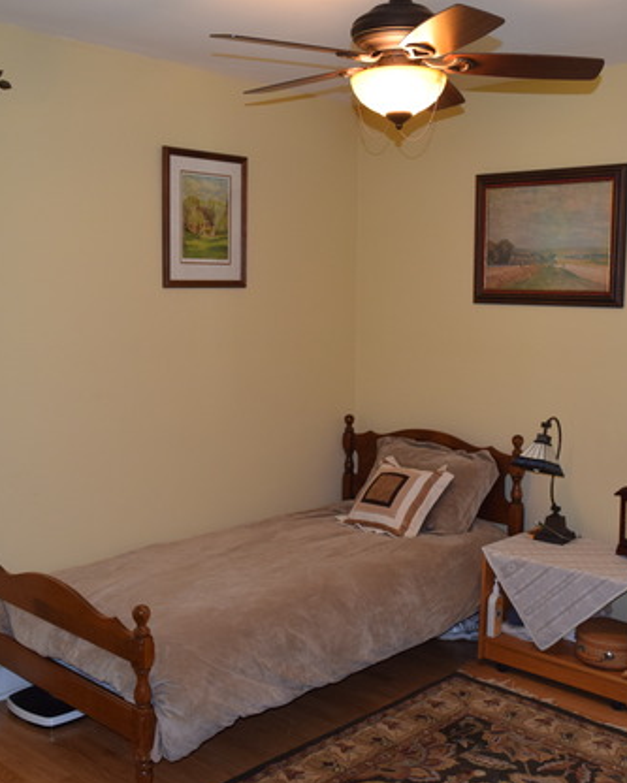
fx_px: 904
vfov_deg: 46.8
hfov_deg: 38.2
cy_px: 398
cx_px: 350
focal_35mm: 39
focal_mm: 18
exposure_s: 1/100
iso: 800
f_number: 5
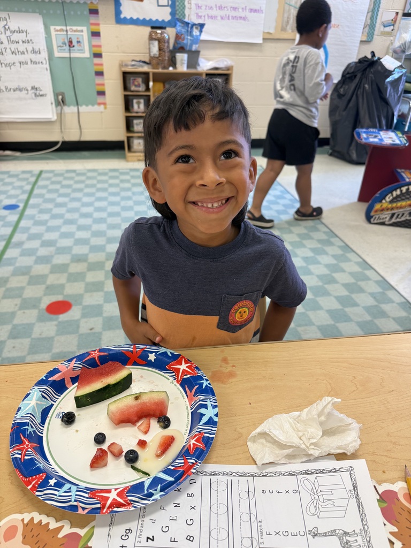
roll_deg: -2.3
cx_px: 206
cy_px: 274
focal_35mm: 24
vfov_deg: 71.6
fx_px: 380
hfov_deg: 56.8
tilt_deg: -30.7
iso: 125
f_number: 1.78
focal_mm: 6.76
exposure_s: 1/60
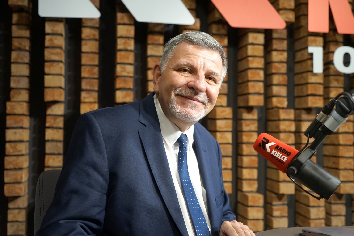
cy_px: 118
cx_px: 177
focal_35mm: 43
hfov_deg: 45.4
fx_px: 423
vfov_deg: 31.2
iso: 2500
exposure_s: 1/160
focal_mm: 43
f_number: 4
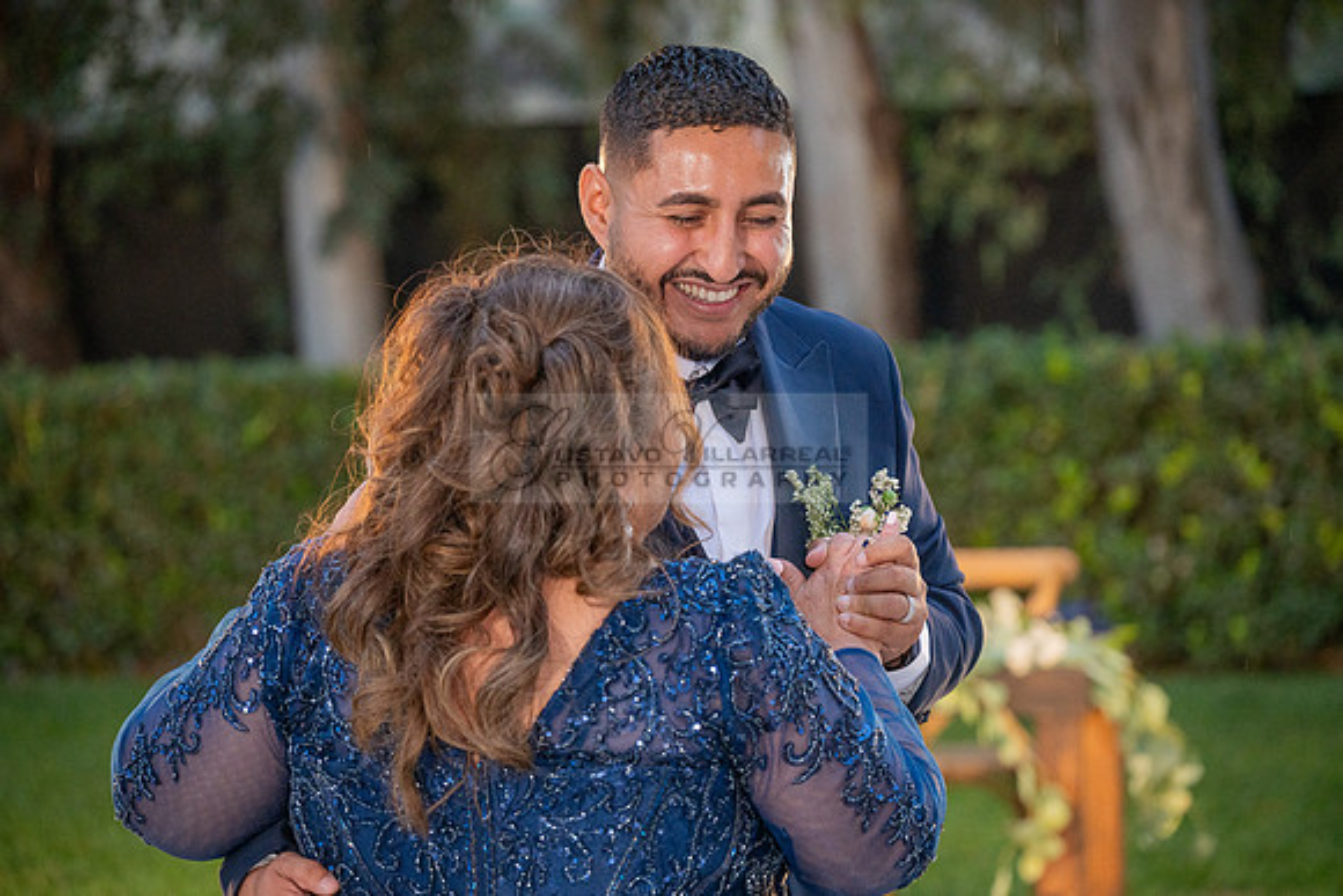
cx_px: 672
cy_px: 448
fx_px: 4478
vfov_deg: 11.4
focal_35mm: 120
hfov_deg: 17.1
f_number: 4
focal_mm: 120
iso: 1600
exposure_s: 1/200
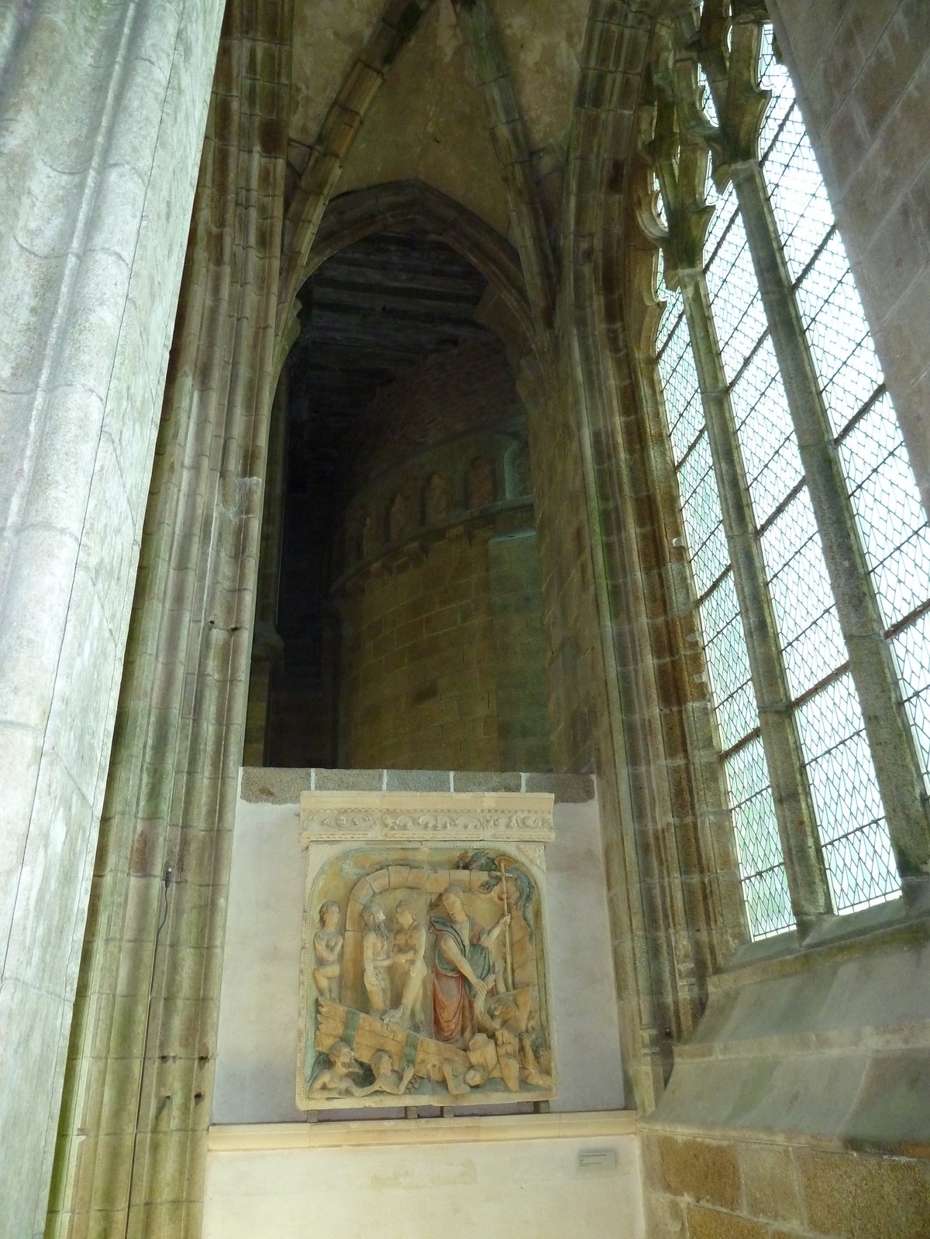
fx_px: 896
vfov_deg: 69.4
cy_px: 620
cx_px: 465
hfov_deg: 54.9
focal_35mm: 25
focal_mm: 4.1
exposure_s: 1/30
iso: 250
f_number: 3.3
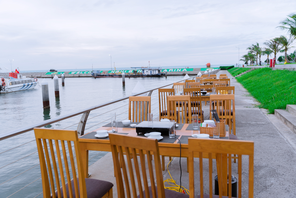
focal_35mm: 30
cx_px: 148
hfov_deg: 61.8
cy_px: 99
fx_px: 247
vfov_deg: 43.5
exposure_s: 1/160
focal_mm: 30.1
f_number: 3.2
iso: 250
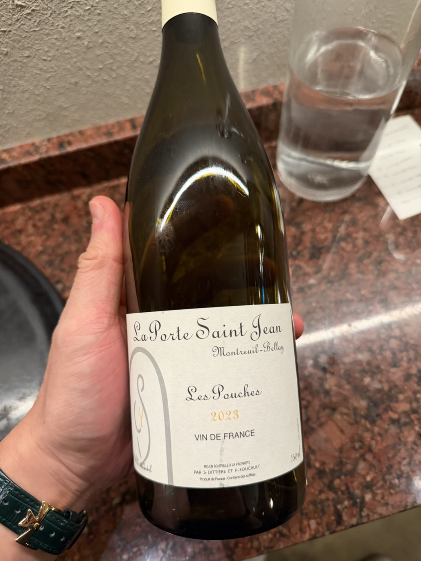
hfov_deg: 56.8
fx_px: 389
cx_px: 210
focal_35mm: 24
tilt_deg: -63.8
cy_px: 280
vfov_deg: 71.6
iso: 640
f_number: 1.78
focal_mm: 6.76
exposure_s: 1/59
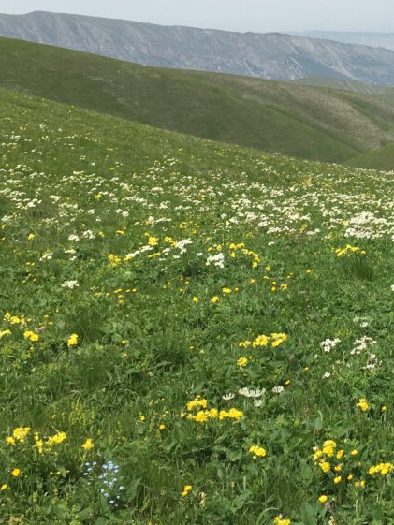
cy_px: 178
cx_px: 440
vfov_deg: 31.0
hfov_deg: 22.3
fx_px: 941
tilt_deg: -9.9
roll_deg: +1.7
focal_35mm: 62
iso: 25
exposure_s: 1/1637
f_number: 2.2
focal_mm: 4.15
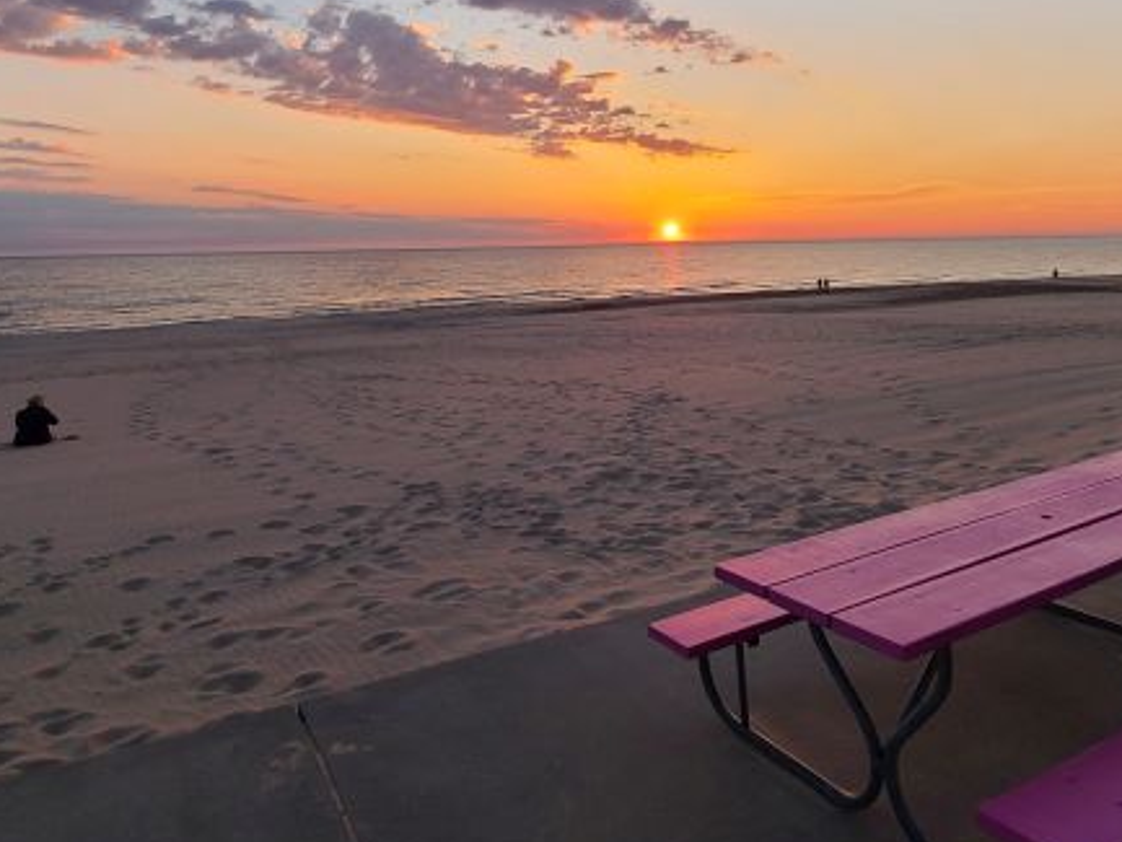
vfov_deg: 53.0
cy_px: 163
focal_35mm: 24
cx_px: 606
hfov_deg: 71.5
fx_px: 778
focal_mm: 2.2
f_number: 2.2
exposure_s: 1/338
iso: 50
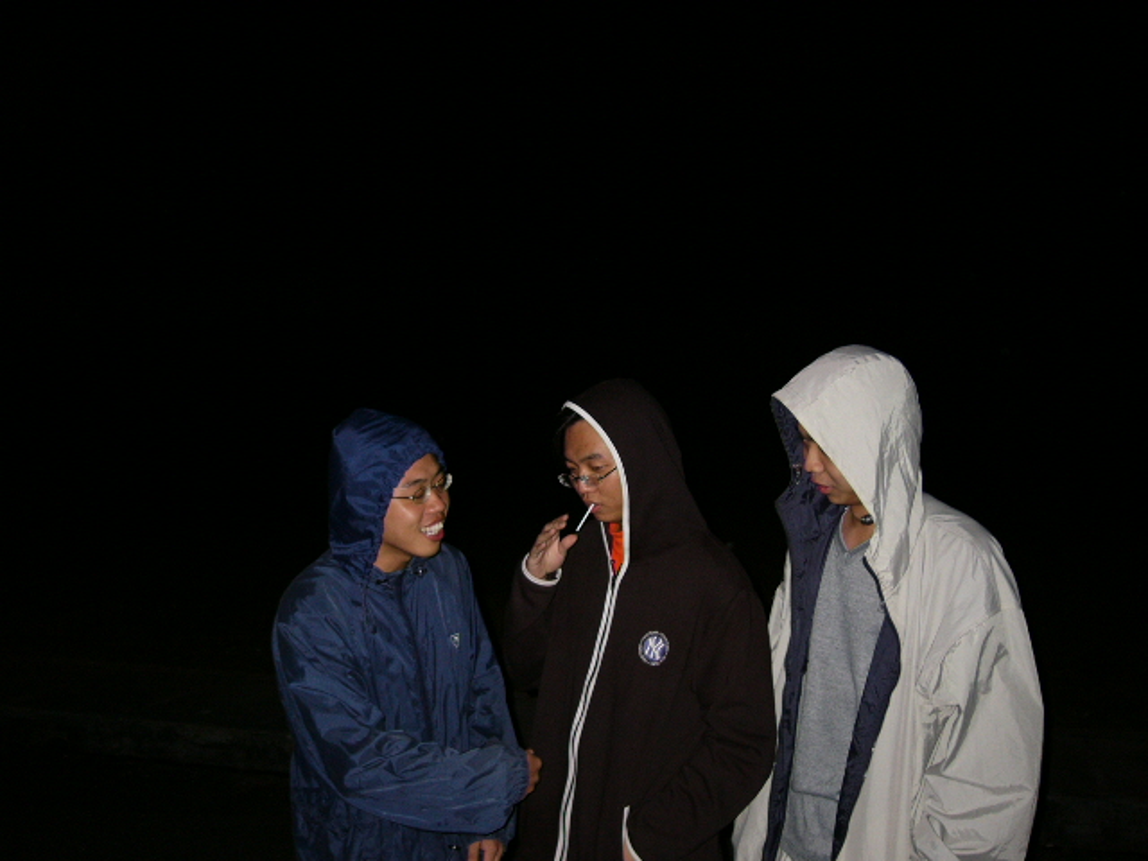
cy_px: 430
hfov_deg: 52.6
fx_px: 1161
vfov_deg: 40.7
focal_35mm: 35
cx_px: 574
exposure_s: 1/60
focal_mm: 5.8
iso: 100
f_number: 2.8
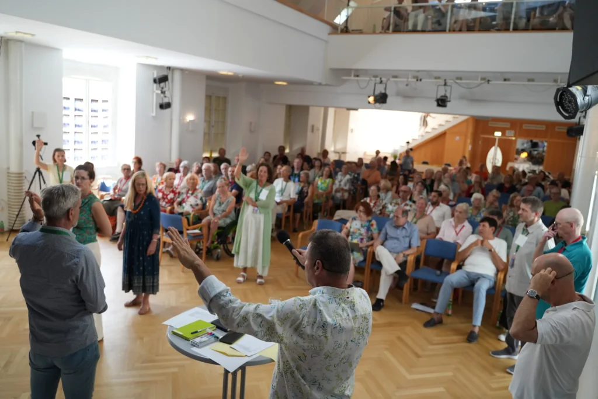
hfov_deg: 61.9
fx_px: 498
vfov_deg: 43.6
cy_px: 200
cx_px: 299
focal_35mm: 30
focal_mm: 30
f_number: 2.8
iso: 2000
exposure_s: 1/200
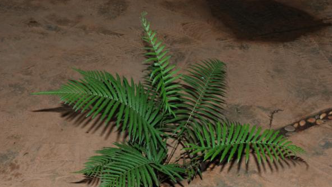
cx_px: 164
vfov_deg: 18.8
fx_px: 563
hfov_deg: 32.8
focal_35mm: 64
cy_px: 101
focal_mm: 40
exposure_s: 1/60
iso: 200
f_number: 14
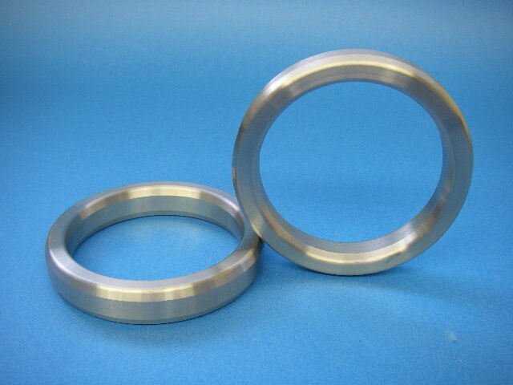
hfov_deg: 49.0
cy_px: 192
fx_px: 563
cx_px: 256
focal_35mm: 38
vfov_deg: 37.7
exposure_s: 1/40
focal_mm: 6.3
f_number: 3.3
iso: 160
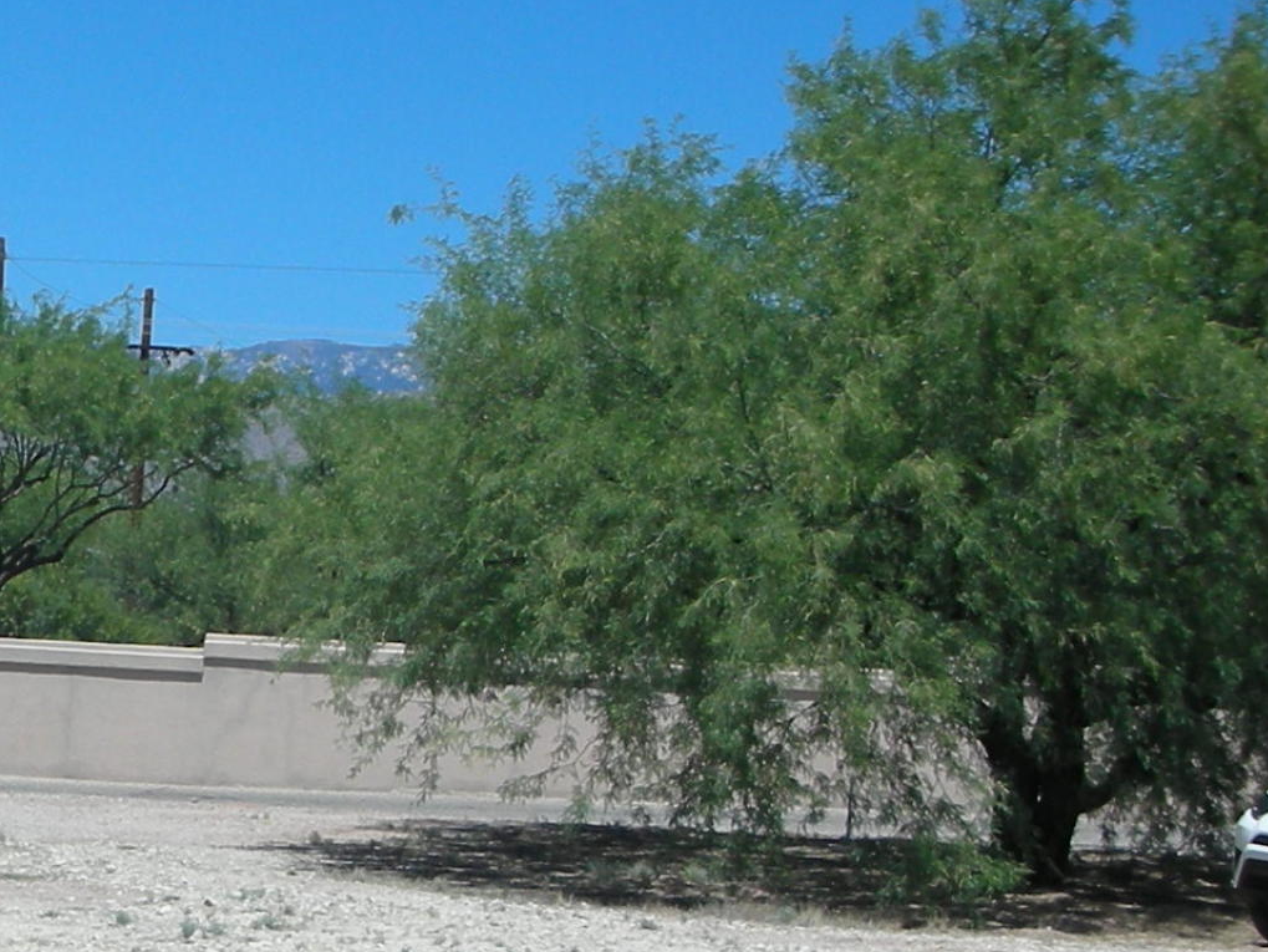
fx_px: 3774
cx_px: -225
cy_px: 662
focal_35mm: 103
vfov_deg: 14.3
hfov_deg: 18.2
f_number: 8.5
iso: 50
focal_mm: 5.8
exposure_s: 1/143
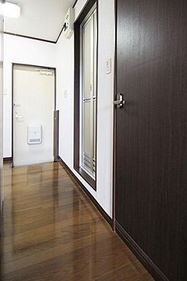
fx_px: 148
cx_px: 93
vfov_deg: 85.8
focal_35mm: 19
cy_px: 112
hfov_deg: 64.5
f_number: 3.5
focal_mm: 10
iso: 400
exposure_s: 1/30
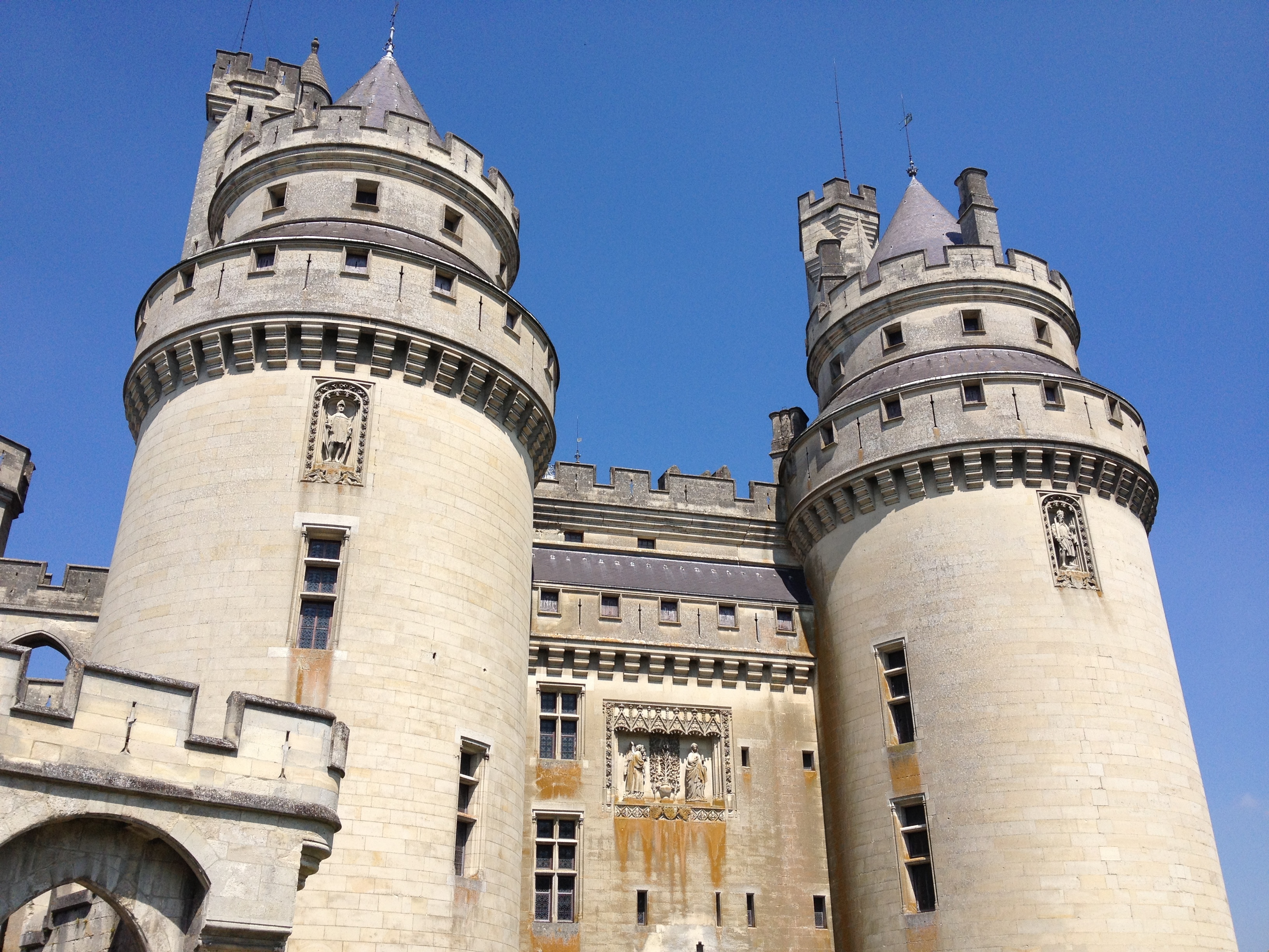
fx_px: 1283
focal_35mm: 35
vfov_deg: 40.7
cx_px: 634
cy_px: 476
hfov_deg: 52.6
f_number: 2.4
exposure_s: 1/2045
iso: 50
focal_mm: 4.28
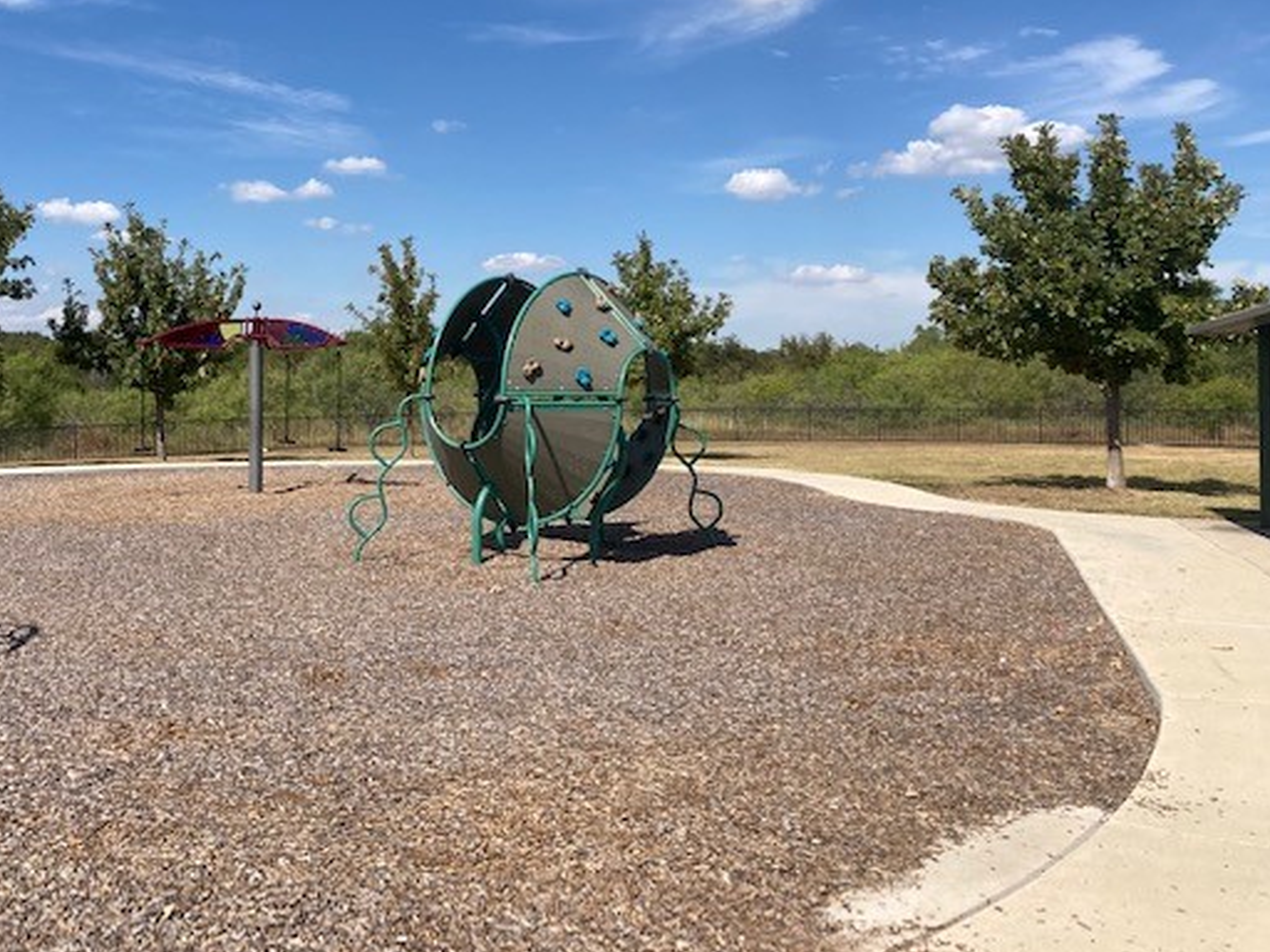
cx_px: 486
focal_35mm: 35
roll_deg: +0.0
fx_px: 1284
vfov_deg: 40.5
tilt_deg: +0.5
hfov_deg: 52.1
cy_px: 372
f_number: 1.8
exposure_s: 1/2558
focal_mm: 3.99
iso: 20
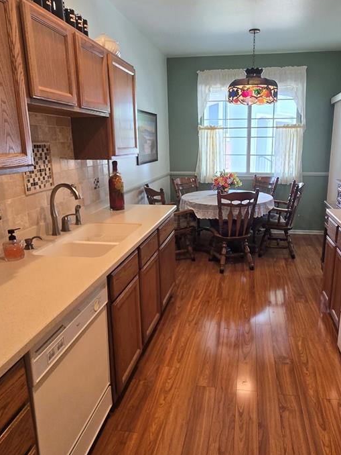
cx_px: 203
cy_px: 220
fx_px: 302
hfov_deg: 58.5
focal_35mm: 23
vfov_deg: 73.9
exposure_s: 1/60
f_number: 2.2
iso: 160
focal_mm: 2.2
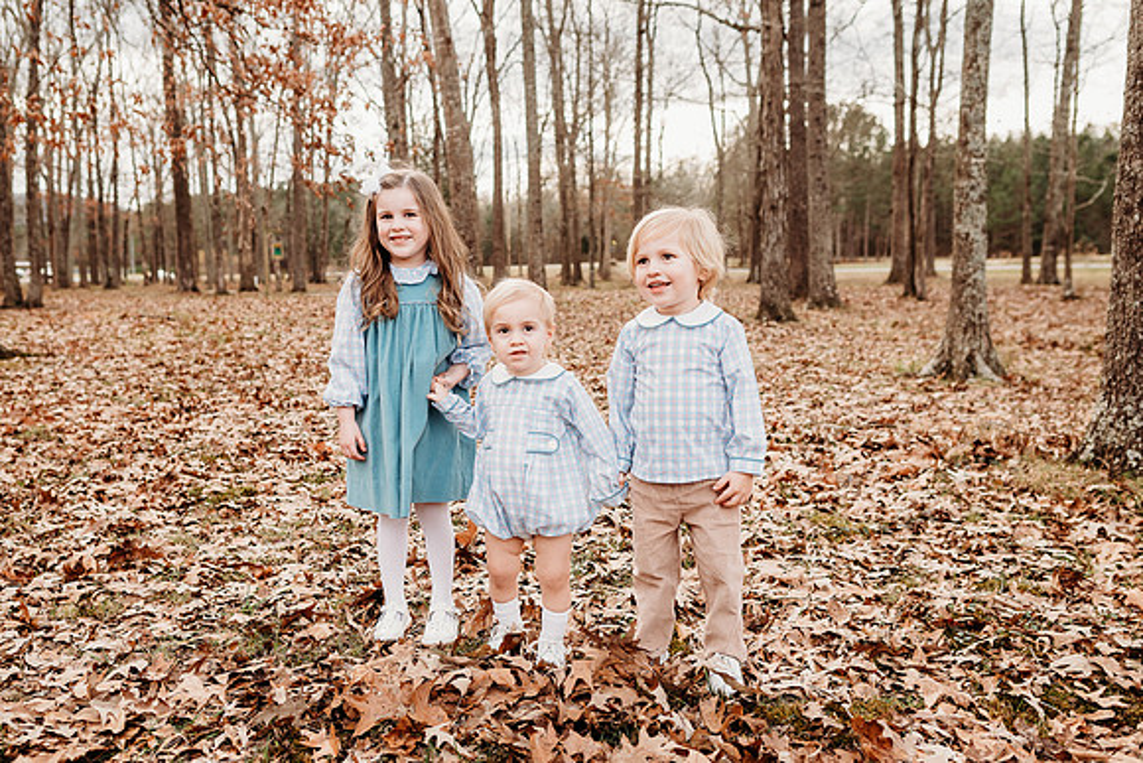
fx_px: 944
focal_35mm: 30
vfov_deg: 44.0
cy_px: 375
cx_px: 532
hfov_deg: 62.3
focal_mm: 24
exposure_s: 1/250
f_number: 3.2
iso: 100
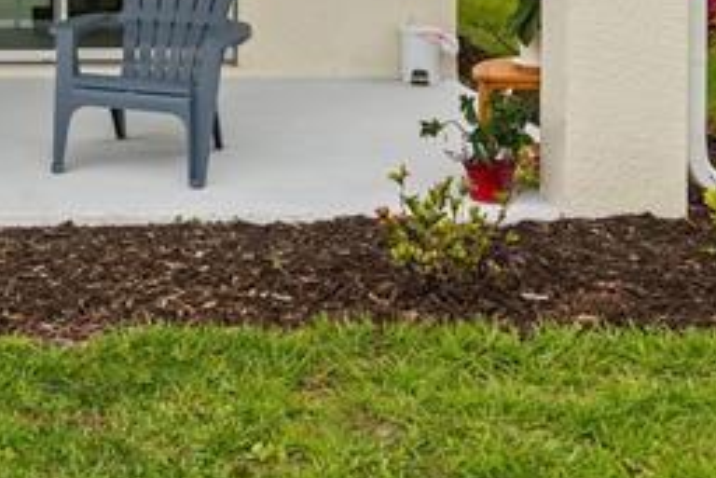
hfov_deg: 25.4
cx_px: -31
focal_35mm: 75
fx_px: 1492
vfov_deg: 17.1
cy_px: -150
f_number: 7.1
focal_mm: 16
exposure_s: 1/200
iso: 100
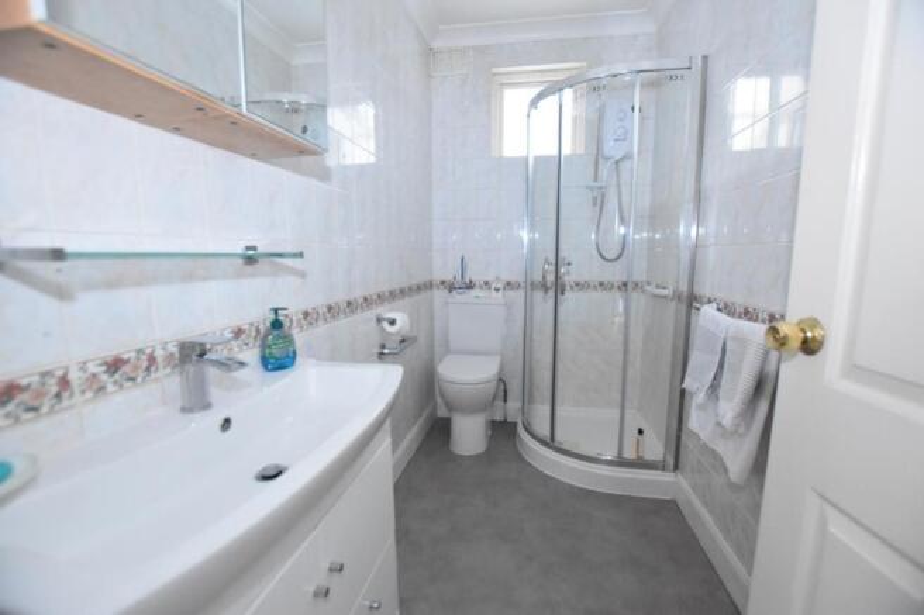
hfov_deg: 100.4
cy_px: 308
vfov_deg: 77.3
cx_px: 462
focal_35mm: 15
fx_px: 385
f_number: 3.5
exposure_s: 1/125
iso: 5600
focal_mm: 10
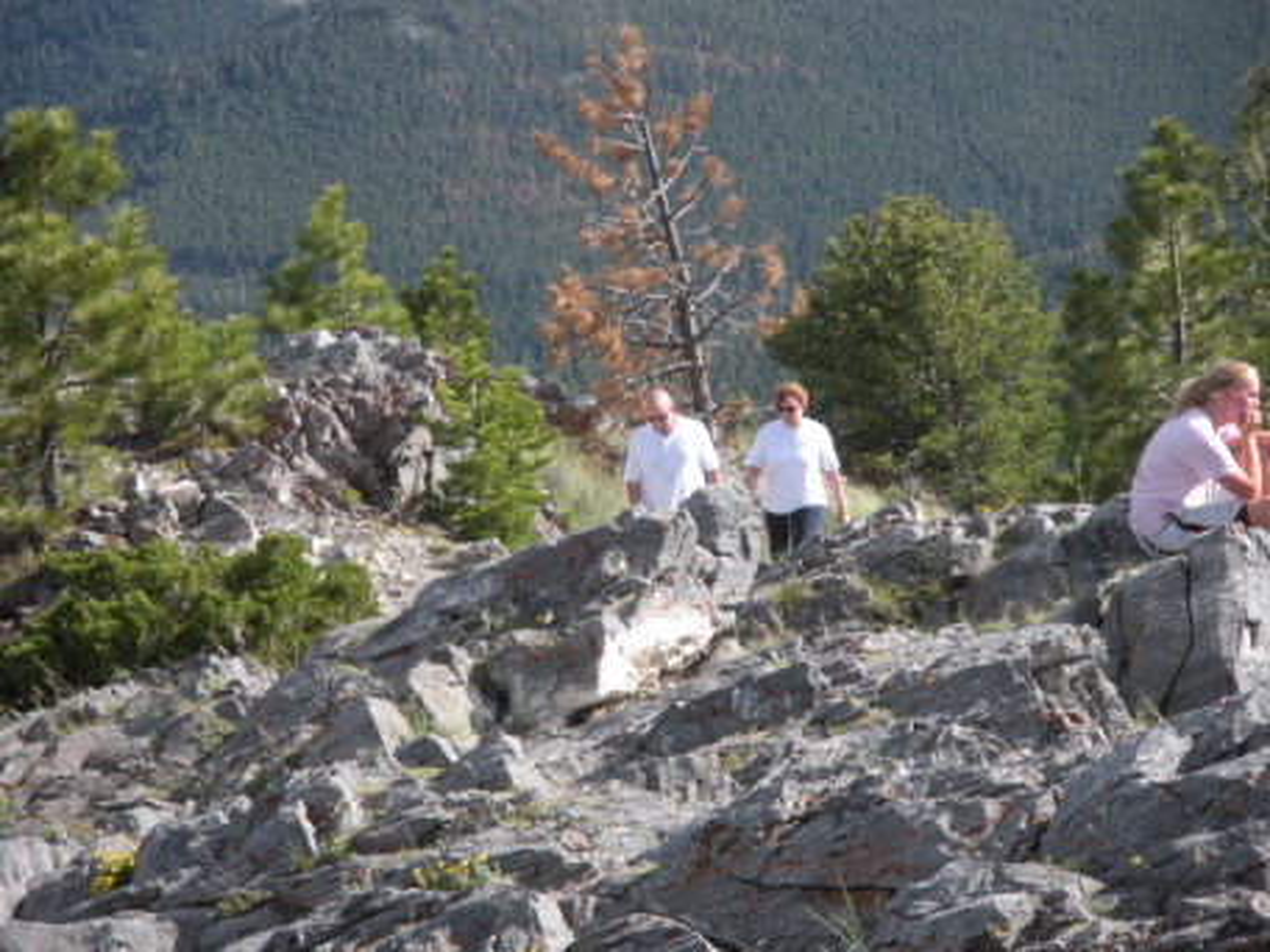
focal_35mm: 180
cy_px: 476
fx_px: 6604
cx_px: 635
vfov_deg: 8.2
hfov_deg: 11.0
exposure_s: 1/184
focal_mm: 31.5
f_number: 5.6
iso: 64
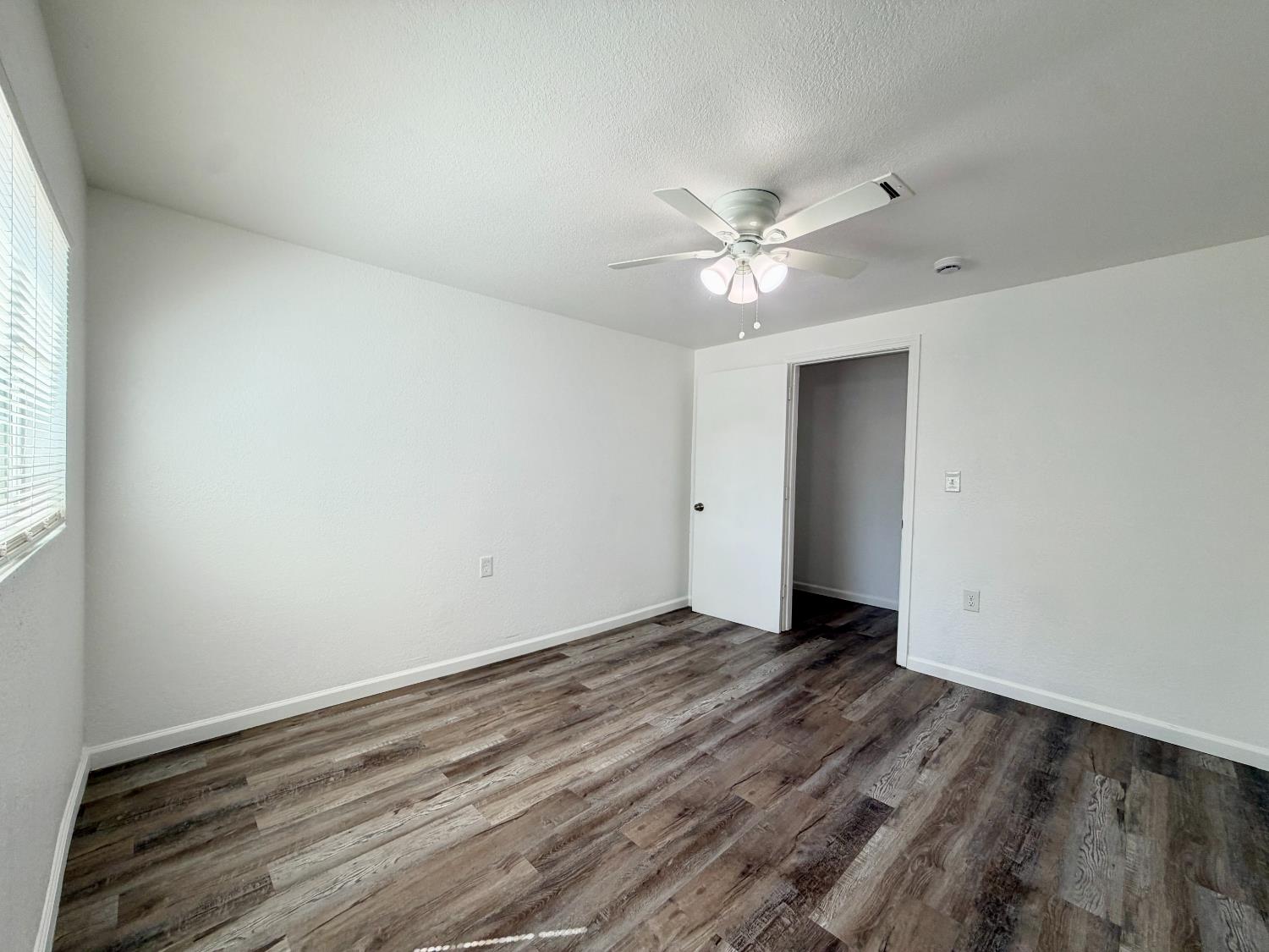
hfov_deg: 102.1
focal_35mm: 14
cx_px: 634
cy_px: 476
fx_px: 513
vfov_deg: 85.7
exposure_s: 1/120
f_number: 2.2
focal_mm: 2.22
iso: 64
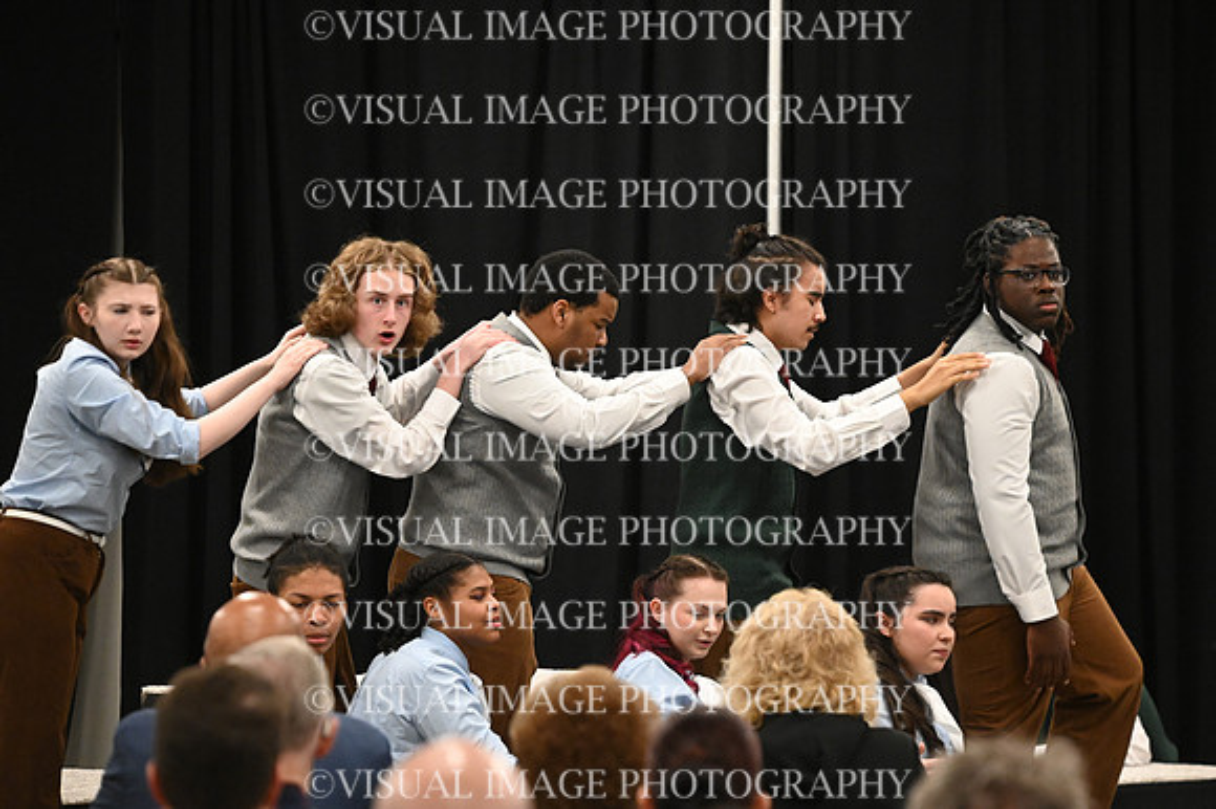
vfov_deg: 6.0
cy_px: 404
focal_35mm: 230
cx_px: 608
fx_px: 7764
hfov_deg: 9.0
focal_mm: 230
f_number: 6
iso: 10000
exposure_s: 1/250
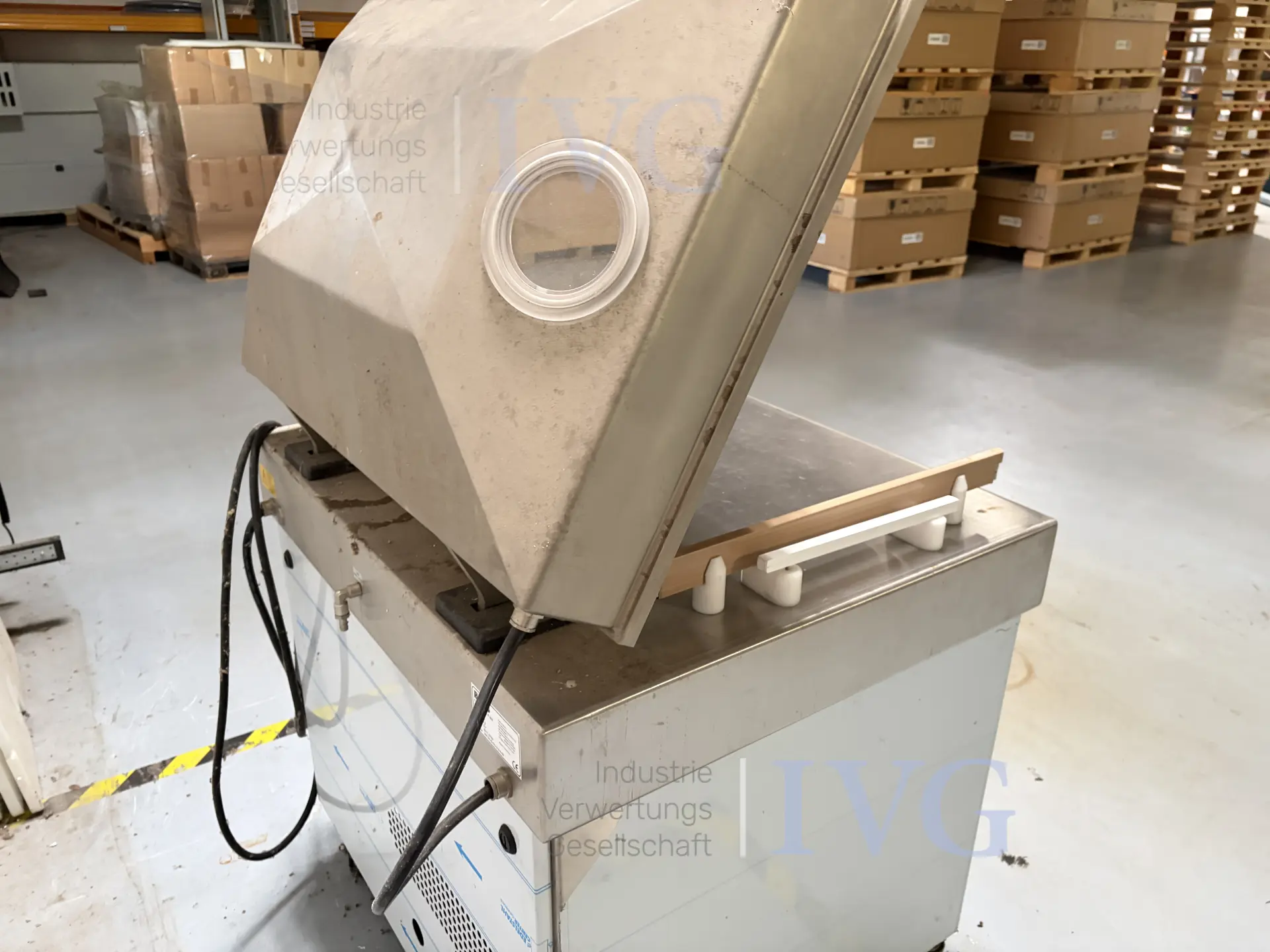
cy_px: 476
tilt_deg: -23.9
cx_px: 635
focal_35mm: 26
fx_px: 954
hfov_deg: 67.3
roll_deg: -0.1
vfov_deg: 53.1
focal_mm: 5.96
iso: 500
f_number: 1.6
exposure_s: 1/50
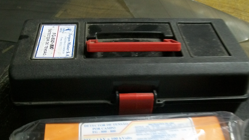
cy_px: 96
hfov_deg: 47.4
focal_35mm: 43
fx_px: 284
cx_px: 123
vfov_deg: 27.5
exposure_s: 1/8
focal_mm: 6.1
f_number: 2.7
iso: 160
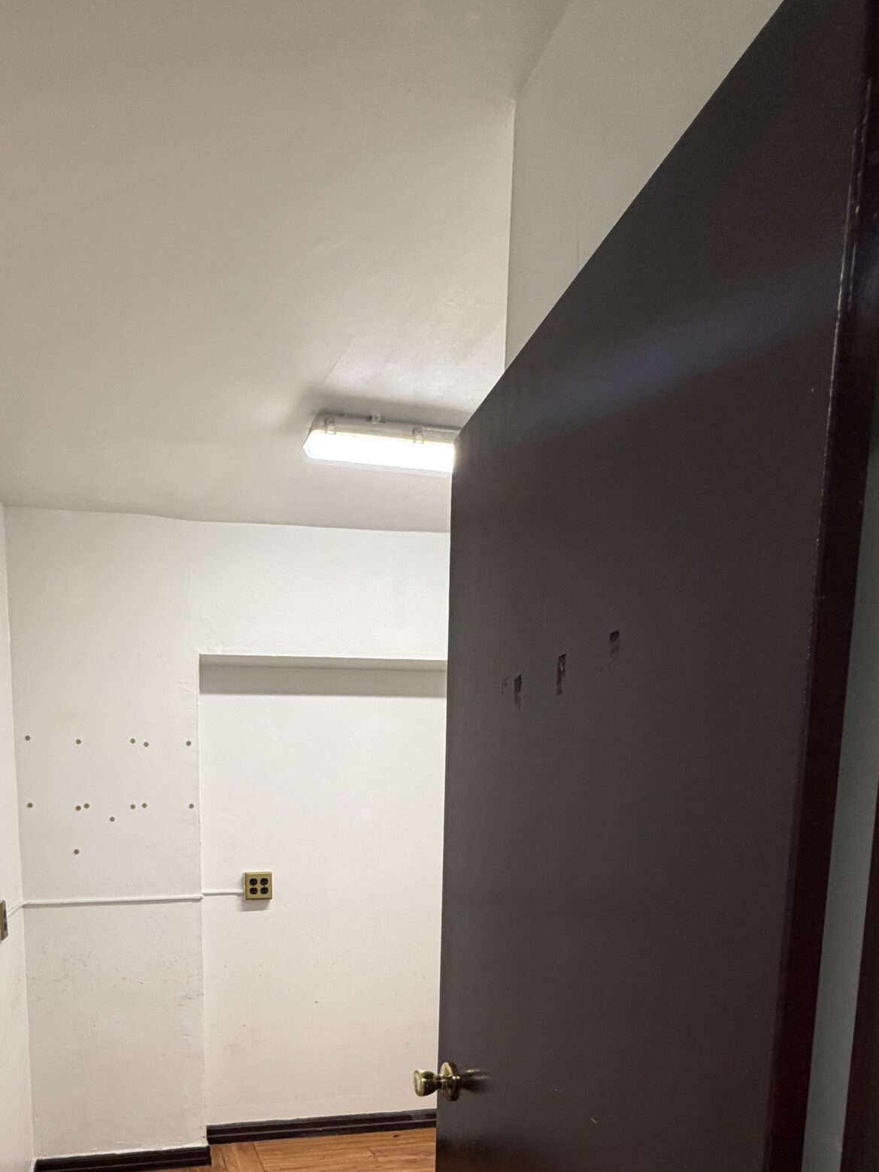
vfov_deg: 67.1
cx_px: 241
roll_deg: -0.1
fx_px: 779
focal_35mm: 23
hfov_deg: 56.5
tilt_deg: -7.1
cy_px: 935
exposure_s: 1/120
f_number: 2.2
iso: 250
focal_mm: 2.22
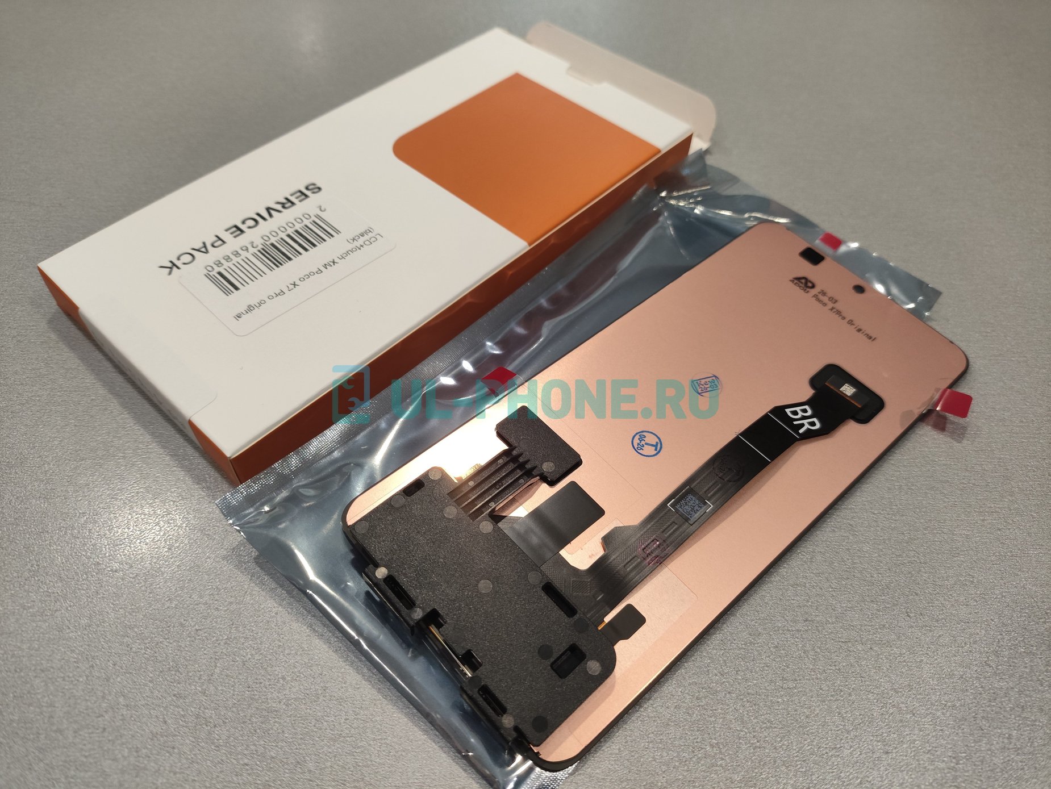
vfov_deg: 54.9
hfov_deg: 69.4
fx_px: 759
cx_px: 526
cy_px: 394
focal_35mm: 25
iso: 320
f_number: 1.79
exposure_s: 1/50
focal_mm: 4.71
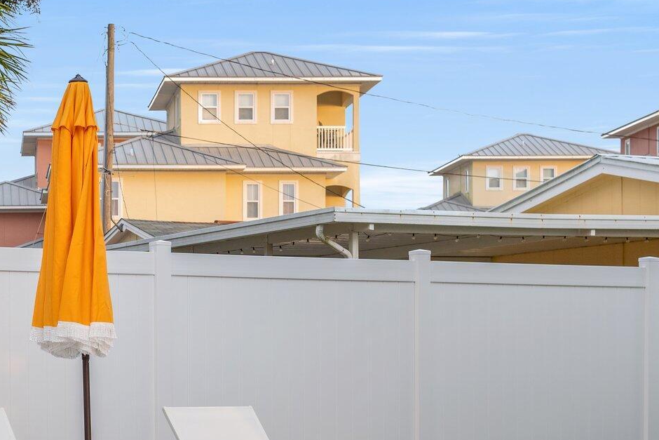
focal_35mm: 98
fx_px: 1794
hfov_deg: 20.2
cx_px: 19
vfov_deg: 13.8
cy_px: 413
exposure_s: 1/80
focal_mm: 30
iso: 100
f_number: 5
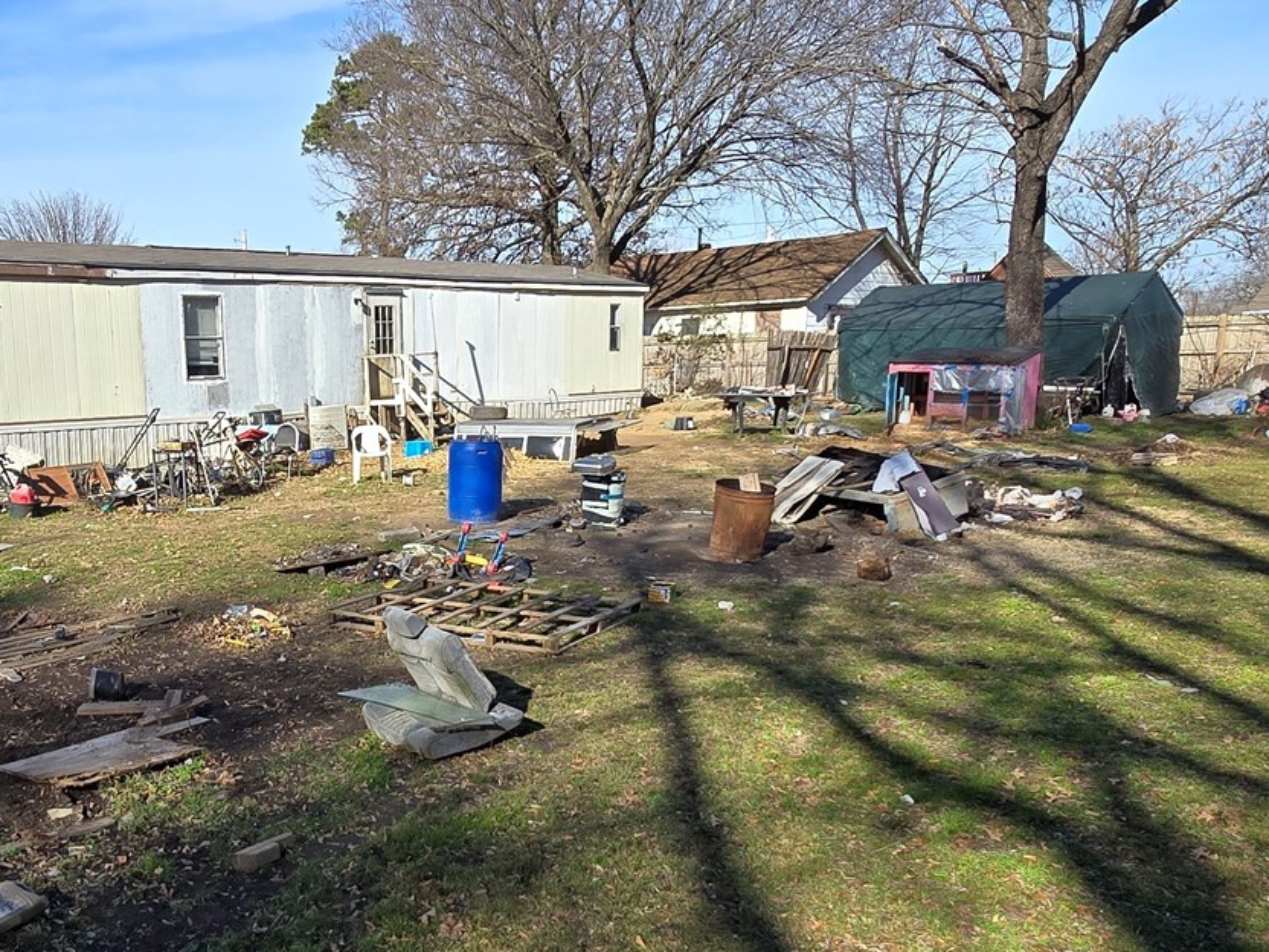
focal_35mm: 30
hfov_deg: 57.4
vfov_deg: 45.9
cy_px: 648
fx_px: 1100
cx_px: 345
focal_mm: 2.2
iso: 50
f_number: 2.2
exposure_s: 1/1588
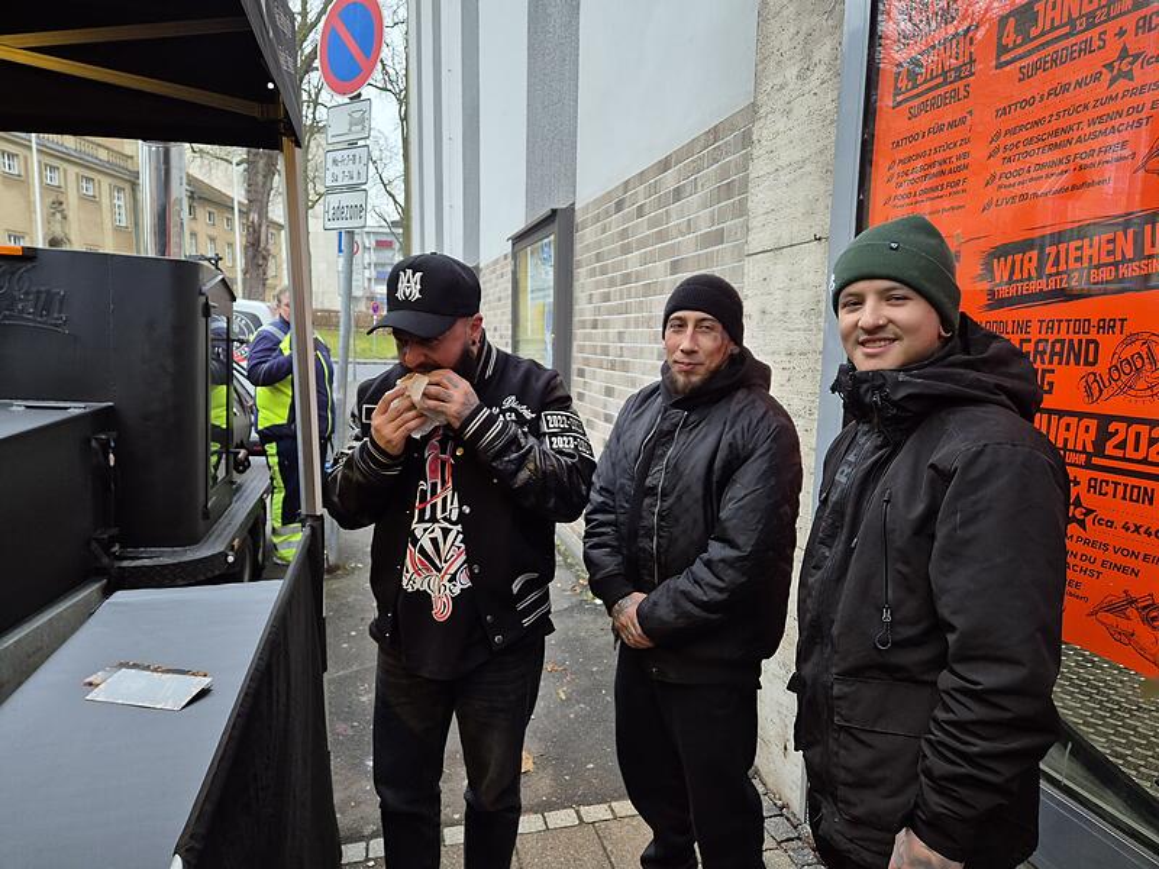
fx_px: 770
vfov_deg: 58.9
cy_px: 434
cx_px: 580
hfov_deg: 73.9
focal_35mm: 23
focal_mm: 5.4
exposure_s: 1/100
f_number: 1.8
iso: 250
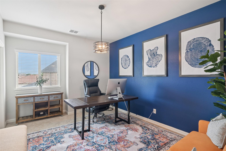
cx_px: 113
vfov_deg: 67.4
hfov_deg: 90.0
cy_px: 76
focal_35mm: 18
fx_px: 113
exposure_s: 1/15
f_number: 8
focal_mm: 18
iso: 400
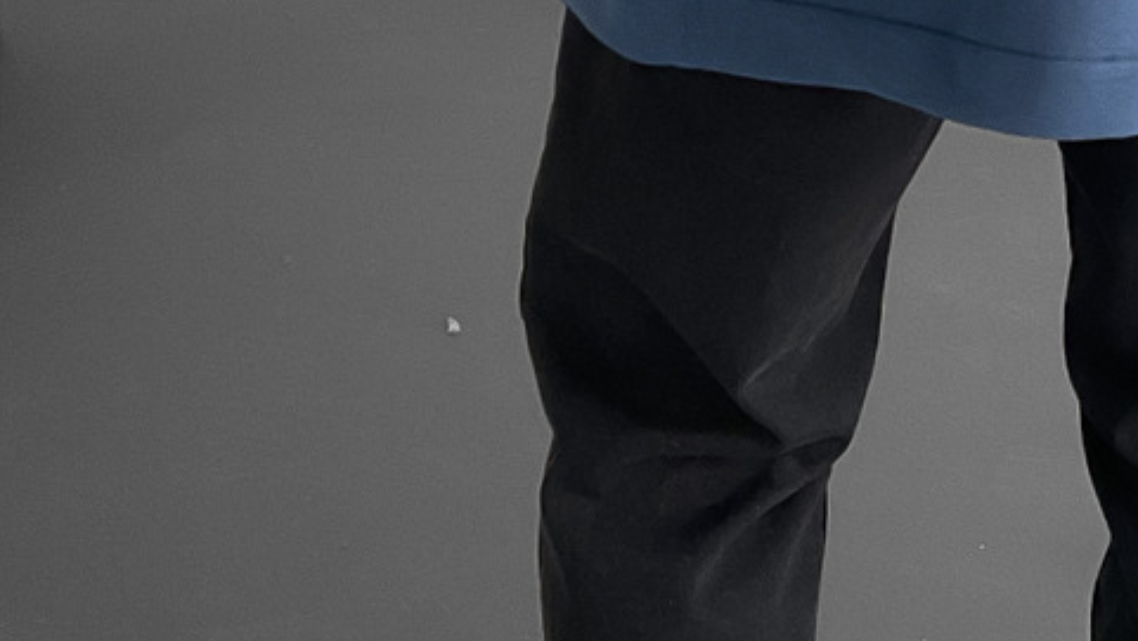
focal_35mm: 105
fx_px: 3170
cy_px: -326
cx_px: 1171
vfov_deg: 11.1
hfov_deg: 19.7
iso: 64
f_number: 1.8
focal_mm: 3
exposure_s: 1/120
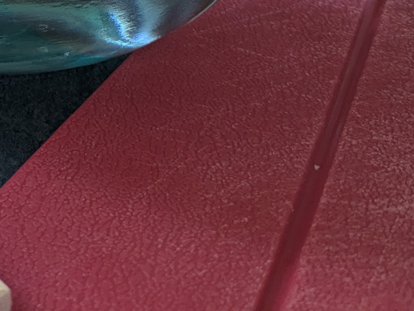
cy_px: -229
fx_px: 1041
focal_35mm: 87
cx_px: -100
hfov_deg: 20.8
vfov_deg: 15.0
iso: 233
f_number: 1.89
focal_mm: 5.43
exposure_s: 1/100
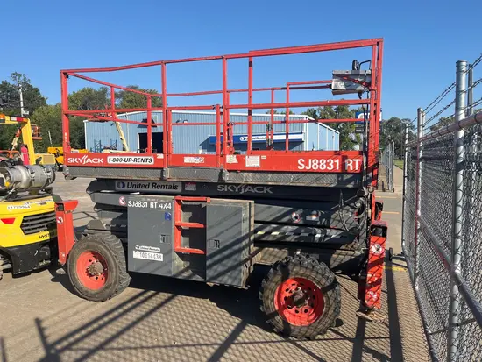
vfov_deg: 53.1
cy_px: 181
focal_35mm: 26
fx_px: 362
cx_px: 241
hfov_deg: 67.3
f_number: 1.6
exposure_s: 1/3049
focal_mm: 5.1
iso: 50
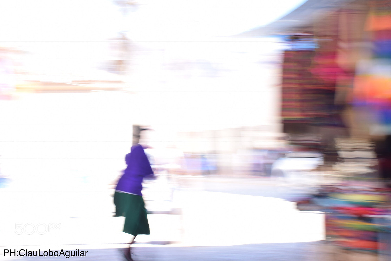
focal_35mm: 54
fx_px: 587
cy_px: 130
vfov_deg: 25.1
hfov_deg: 36.9
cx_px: 196
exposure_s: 1/4
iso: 100
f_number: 16
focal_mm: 36
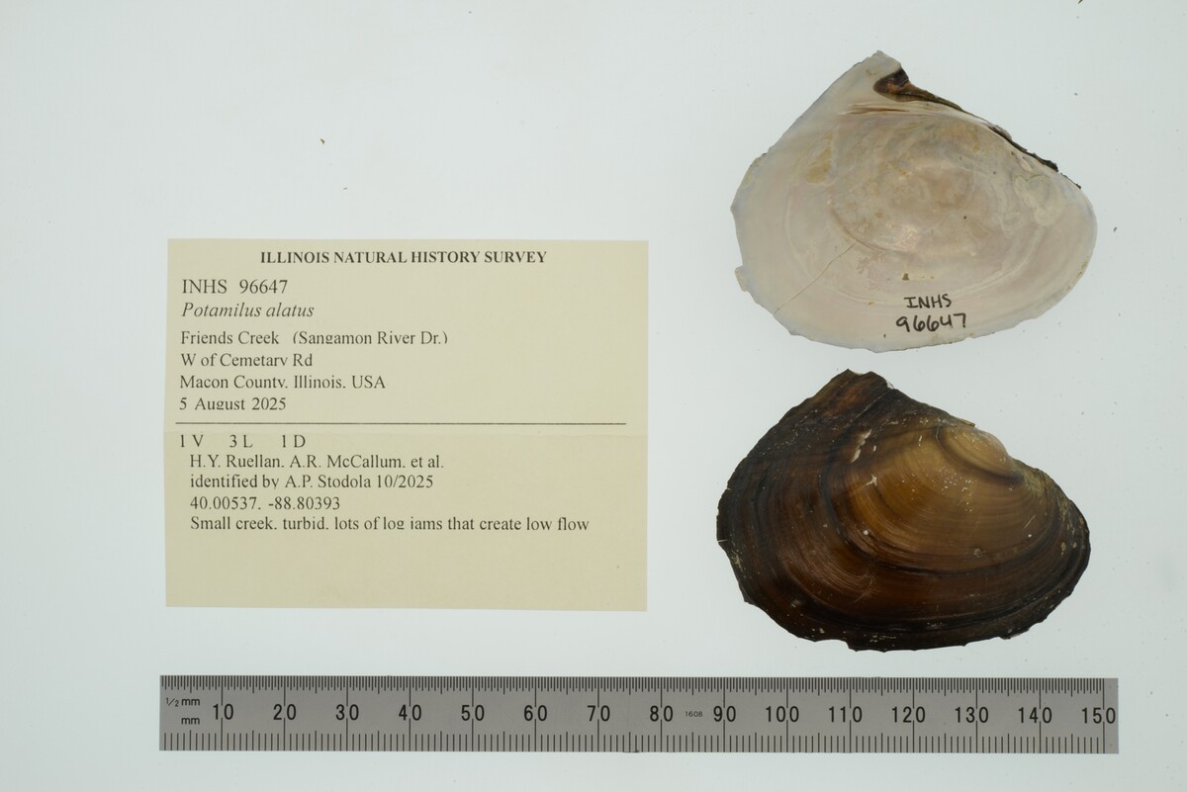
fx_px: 1979
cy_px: 396
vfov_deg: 22.6
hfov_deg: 33.4
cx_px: 594
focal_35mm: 60
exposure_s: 1/10
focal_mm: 60
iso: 100
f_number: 32
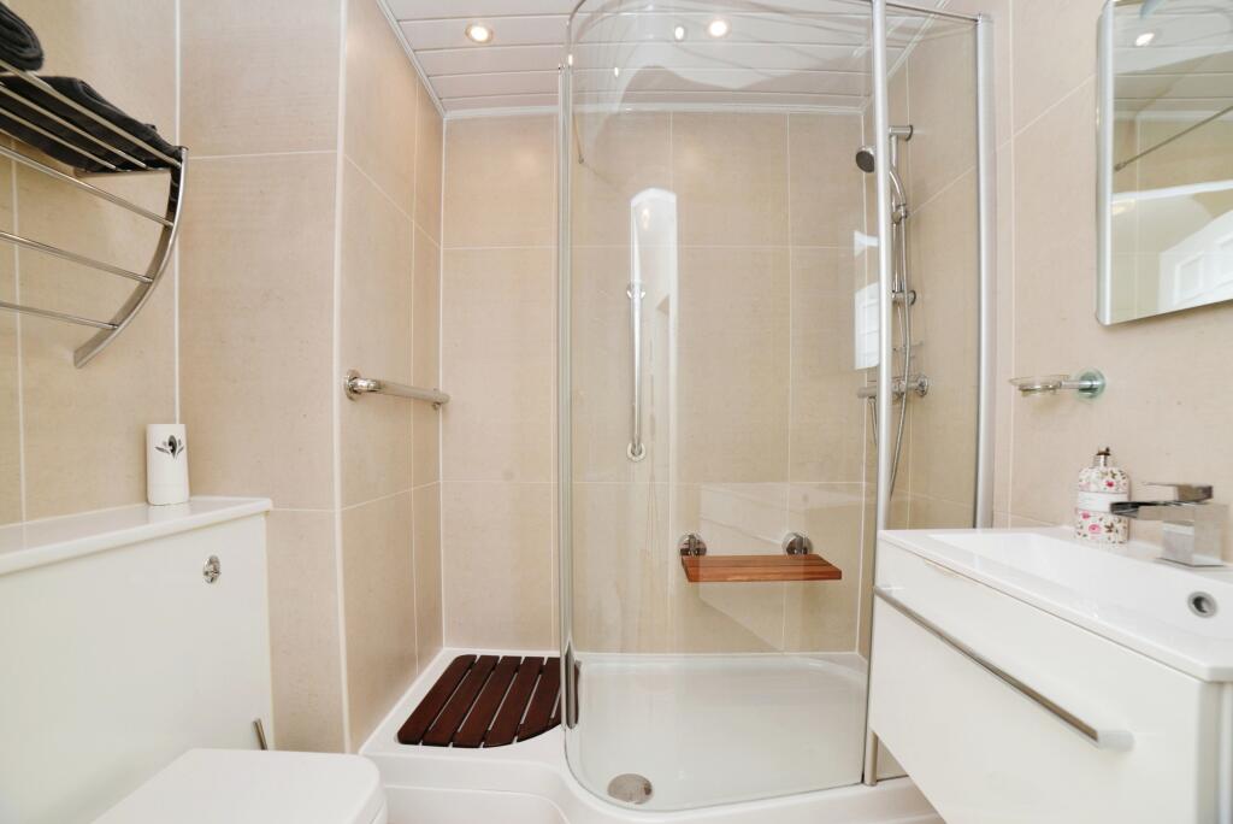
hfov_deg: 104.2
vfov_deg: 81.3
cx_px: 616
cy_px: 412
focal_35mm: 14
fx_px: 480
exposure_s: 1/60
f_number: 8
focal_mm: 14
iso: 400
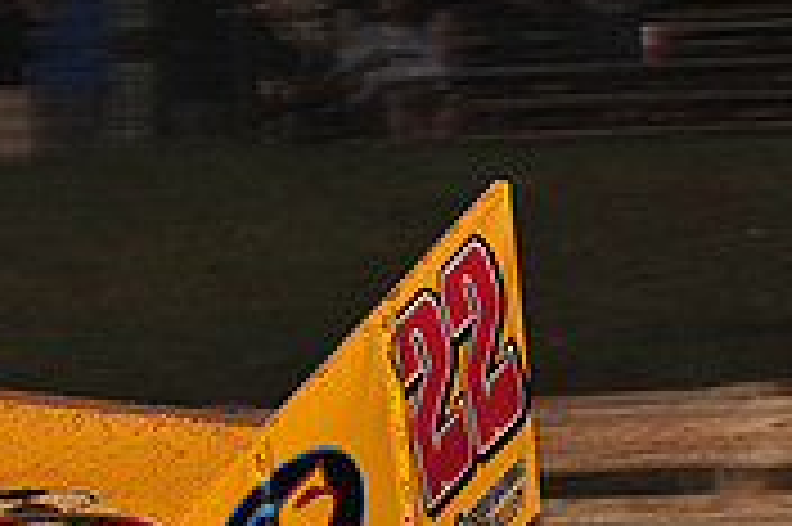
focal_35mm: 413
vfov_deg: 3.3
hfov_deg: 5.0
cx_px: -63
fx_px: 9077
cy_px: 836
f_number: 7.1
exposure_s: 1/320
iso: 1000
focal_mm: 125
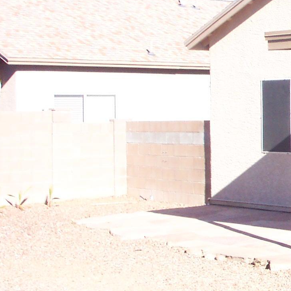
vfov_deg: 17.4
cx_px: 441
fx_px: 951
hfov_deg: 15.9
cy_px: 105
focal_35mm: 100
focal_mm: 7.5
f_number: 9.5
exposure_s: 1/90
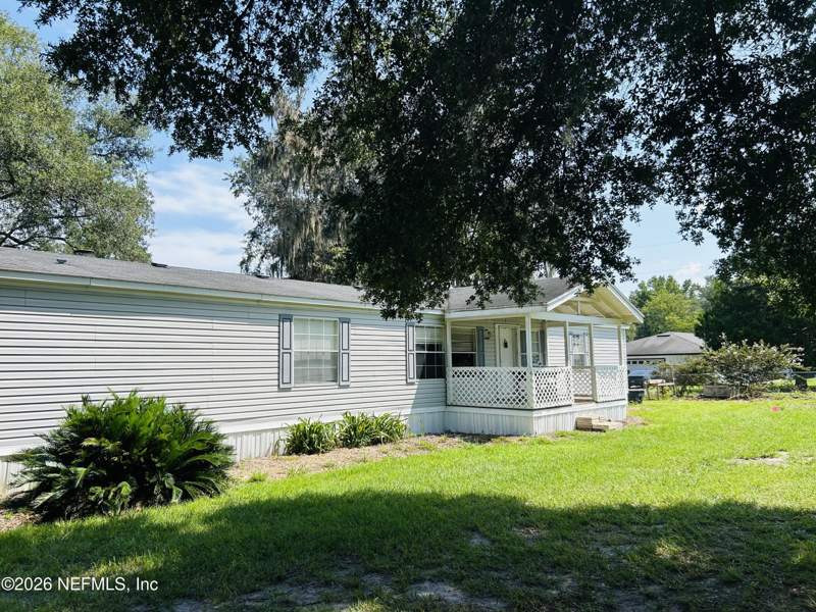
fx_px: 613
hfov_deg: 67.3
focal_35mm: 26
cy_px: 306
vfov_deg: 53.1
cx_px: 408
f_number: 1.5
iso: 50
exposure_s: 1/2208
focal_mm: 5.7
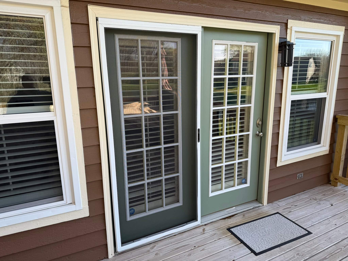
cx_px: 174
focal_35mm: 24
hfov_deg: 71.6
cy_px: 130
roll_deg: +0.5
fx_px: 241
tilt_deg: -11.9
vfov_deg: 56.8
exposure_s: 1/580
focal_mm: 6.76
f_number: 1.78
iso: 80
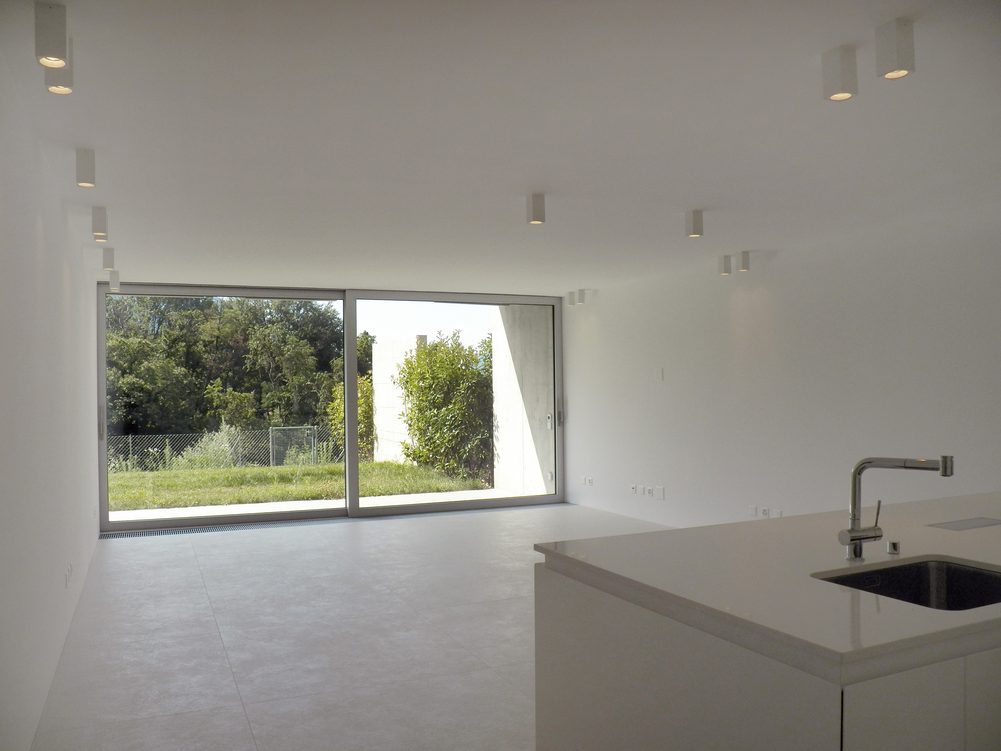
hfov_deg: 63.4
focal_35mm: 28
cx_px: 500
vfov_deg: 49.7
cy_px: 376
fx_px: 810
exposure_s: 1/800
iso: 125
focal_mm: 4.9
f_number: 4
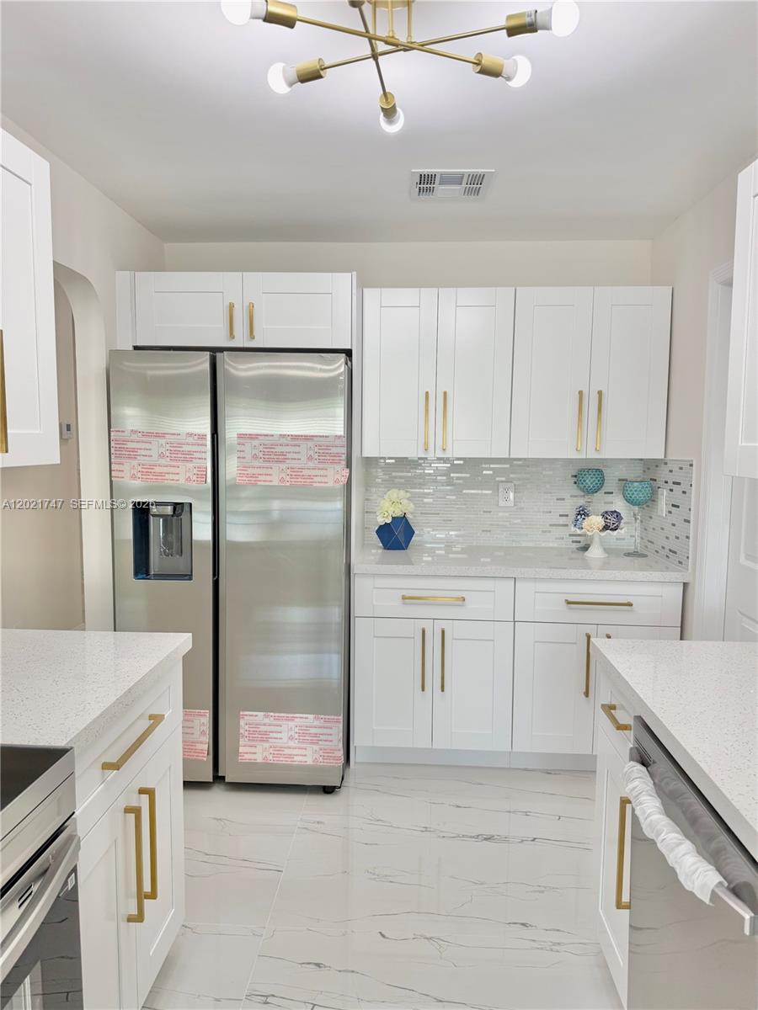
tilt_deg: -7.4
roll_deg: +0.5
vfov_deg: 71.6
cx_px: 379
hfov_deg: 56.8
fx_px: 701
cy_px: 505
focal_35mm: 24
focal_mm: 6.76
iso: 80
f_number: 1.78
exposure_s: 1/184
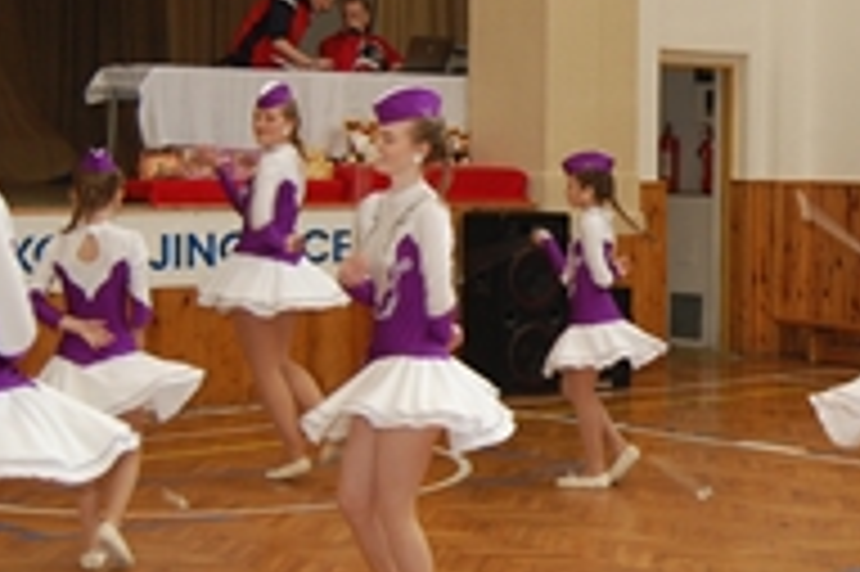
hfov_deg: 22.1
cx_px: 765
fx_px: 2155
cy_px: 297
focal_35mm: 90
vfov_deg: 15.1
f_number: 3.8
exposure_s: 1/80
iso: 400
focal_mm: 23
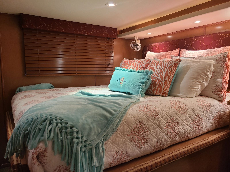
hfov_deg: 67.3
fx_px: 173
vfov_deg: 53.1
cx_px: 115
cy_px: 86
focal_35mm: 26
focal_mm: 5.4
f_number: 1.8
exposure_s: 1/59
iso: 250
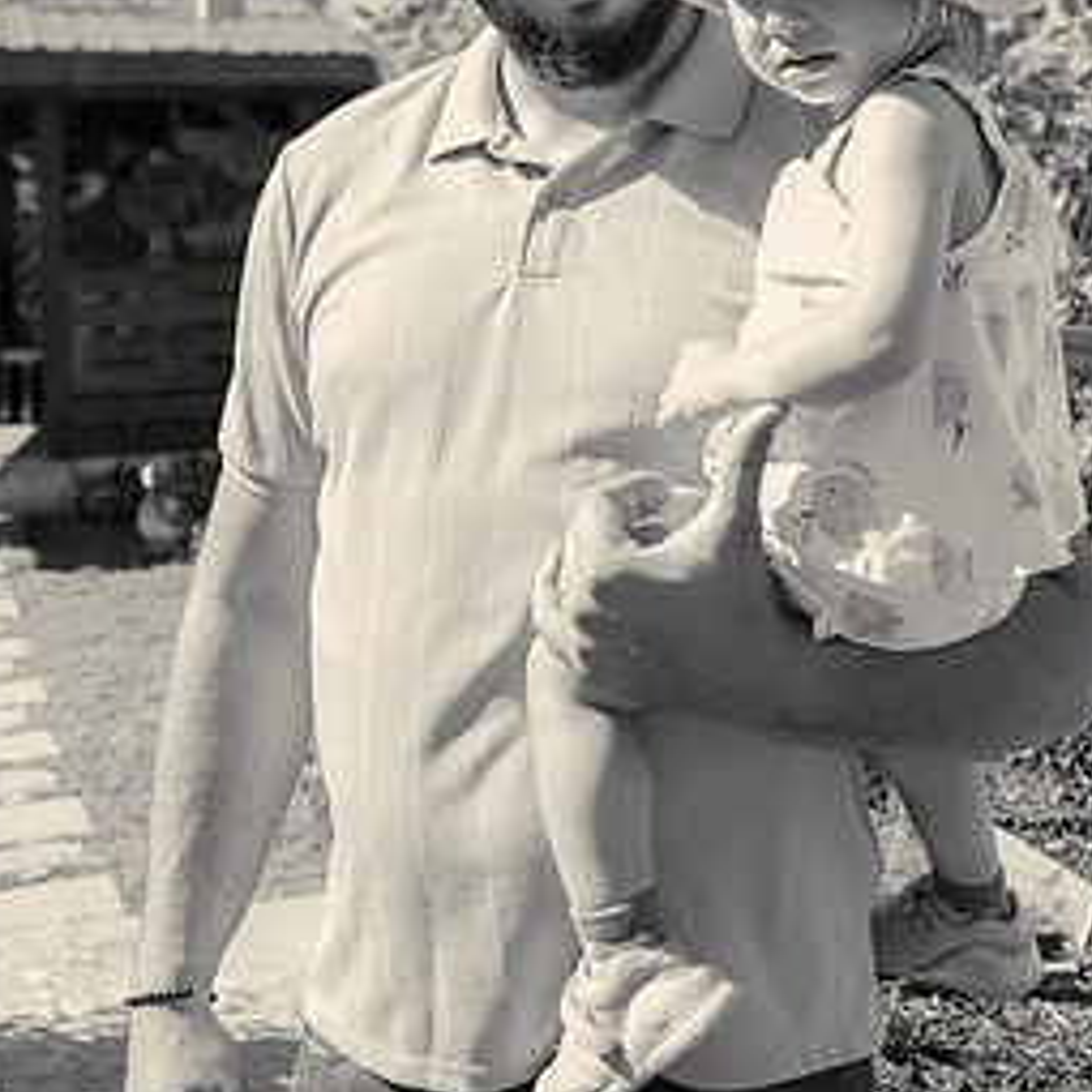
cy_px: 227
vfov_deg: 30.9
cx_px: 738
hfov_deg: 31.4
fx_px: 1927
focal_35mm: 54
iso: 100
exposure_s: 1/250
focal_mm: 24
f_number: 3.5
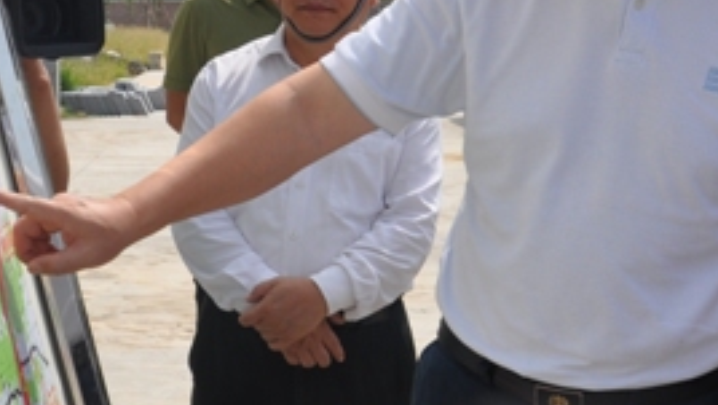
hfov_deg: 22.6
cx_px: 346
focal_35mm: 94
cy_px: 190
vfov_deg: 12.8
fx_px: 1800
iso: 200
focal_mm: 21
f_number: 11
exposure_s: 1/500
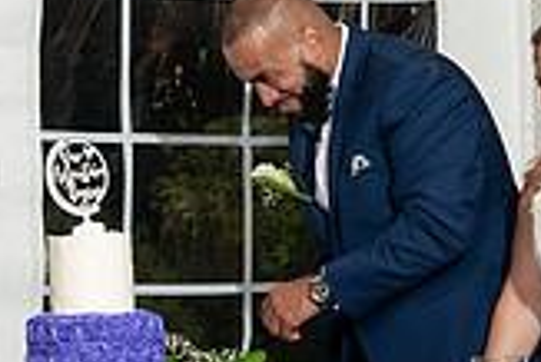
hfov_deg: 11.8
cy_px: 164
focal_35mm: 171
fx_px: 2572
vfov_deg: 8.0
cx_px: -78
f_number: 5.6
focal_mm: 48
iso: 1600
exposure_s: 1/200
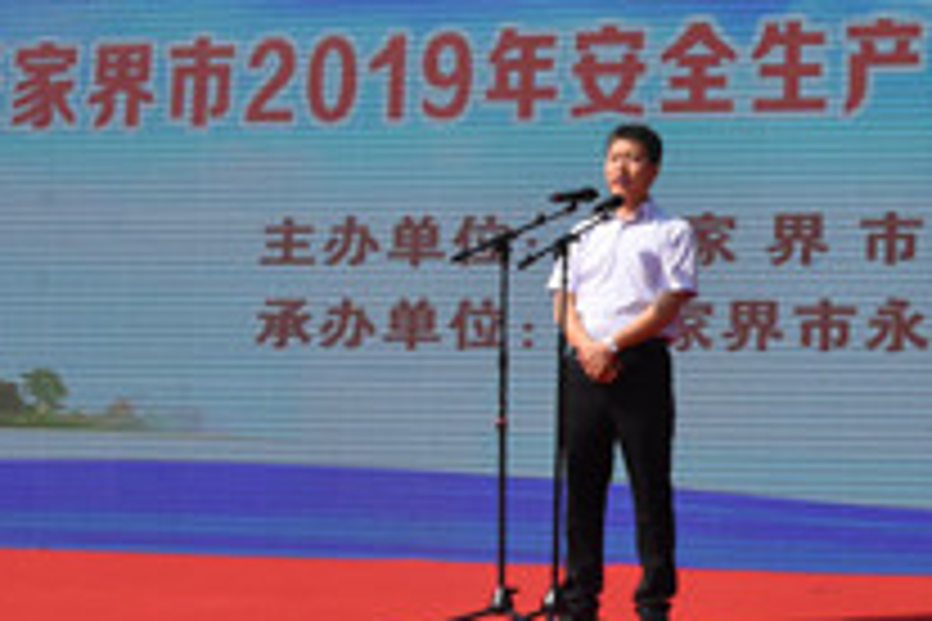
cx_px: 1076
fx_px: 2367
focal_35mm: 91
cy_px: 243
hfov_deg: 21.0
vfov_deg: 14.9
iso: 1600
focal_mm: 21
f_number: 16
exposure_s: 1/1000
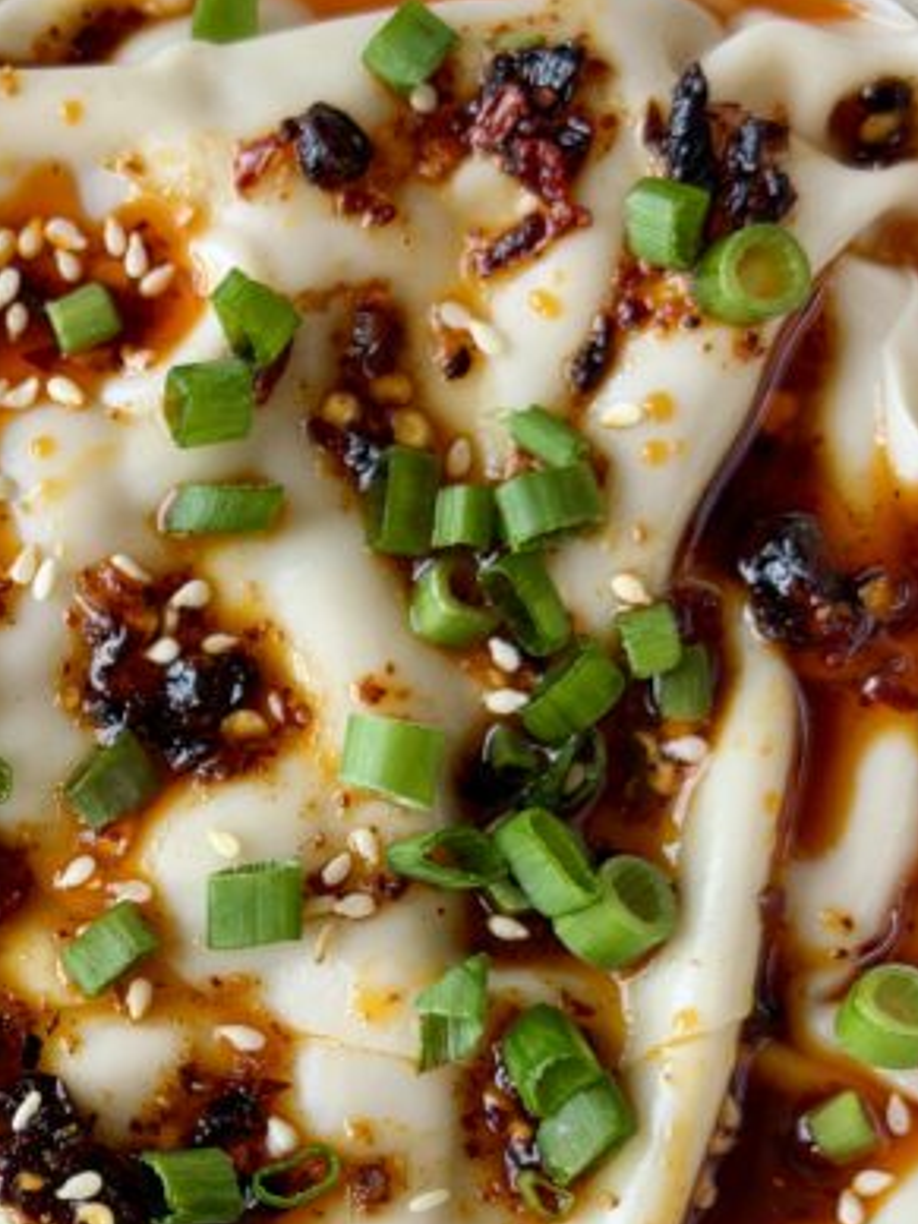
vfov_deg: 19.5
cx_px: 180
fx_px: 3501
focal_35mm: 99
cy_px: 1085
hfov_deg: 14.8
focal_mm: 6.76
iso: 64
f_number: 1.78
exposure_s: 1/121
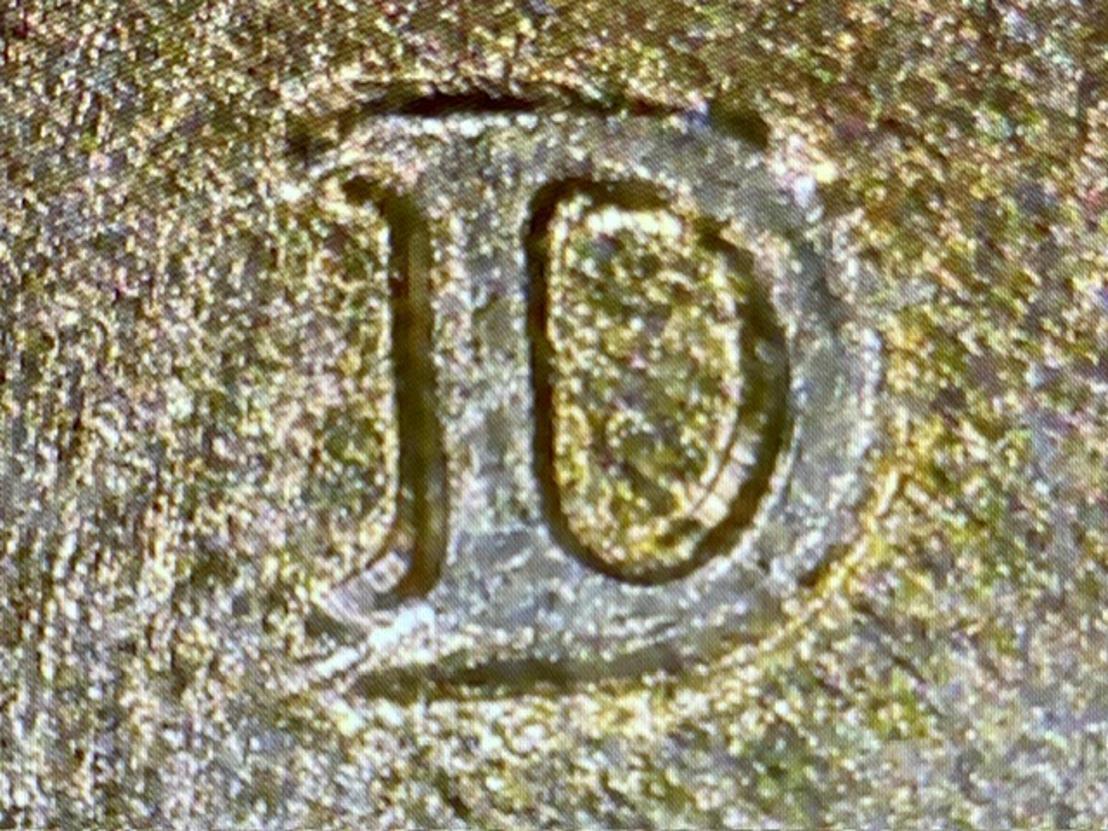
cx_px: 554
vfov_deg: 28.0
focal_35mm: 52
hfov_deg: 36.8
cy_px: 416
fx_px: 1664
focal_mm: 6
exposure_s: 1/40
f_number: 2
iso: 125
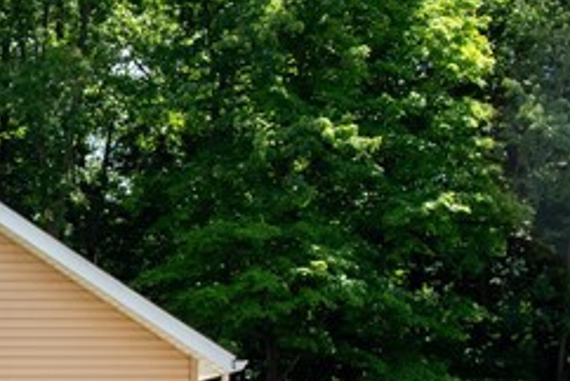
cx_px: -533
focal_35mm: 197
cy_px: 440
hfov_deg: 9.8
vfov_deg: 6.9
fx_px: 3123
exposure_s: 1/250
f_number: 8
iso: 200
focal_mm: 44
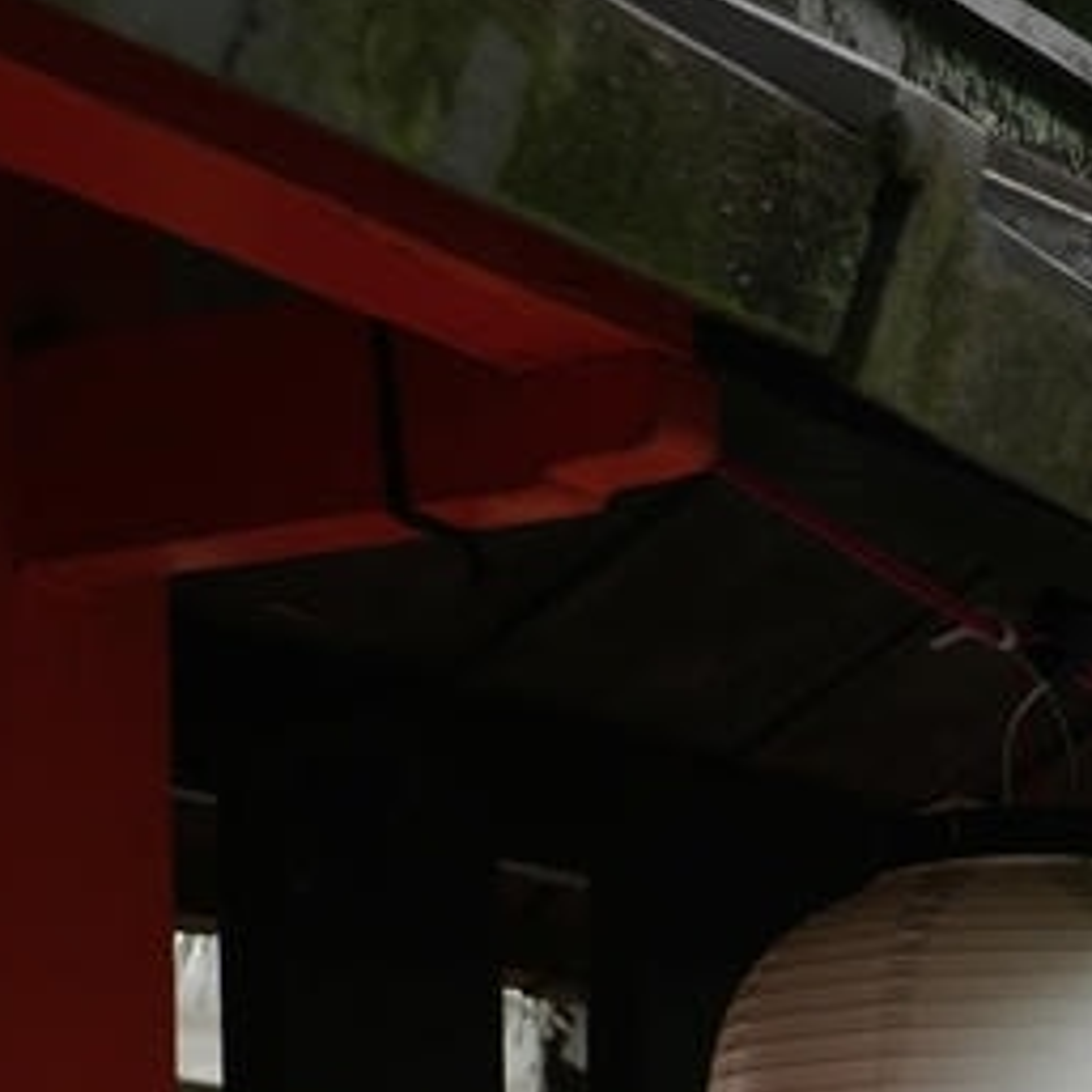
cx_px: 1067
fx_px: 4533
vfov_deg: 13.3
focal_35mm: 127
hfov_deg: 13.6
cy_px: 1402
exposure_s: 1/160
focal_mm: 32
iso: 100
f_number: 5.6
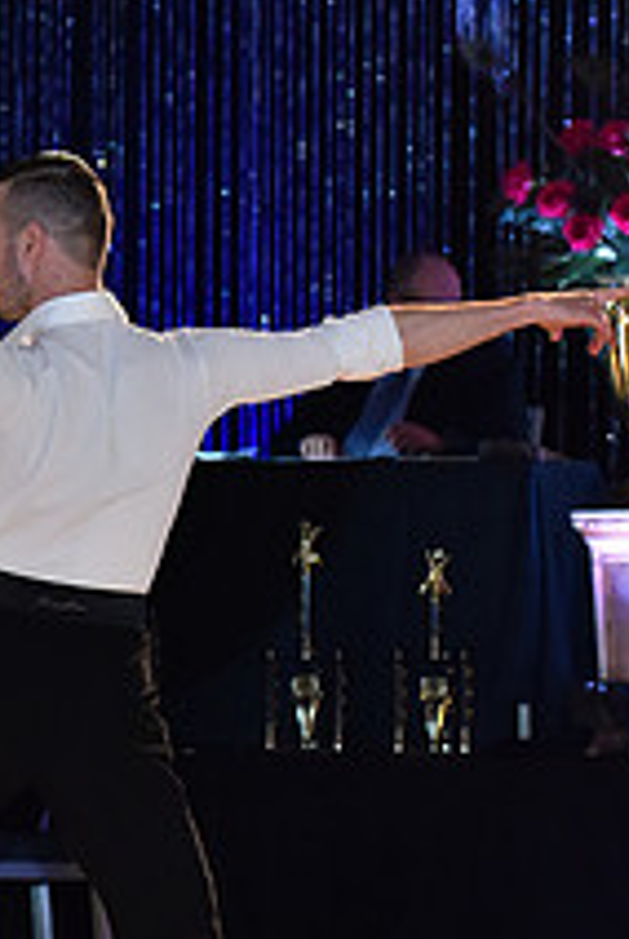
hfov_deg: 5.8
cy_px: 600
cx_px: -540
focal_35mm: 235
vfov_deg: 8.7
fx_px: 6138
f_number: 5
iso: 2000
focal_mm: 86
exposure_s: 1/250
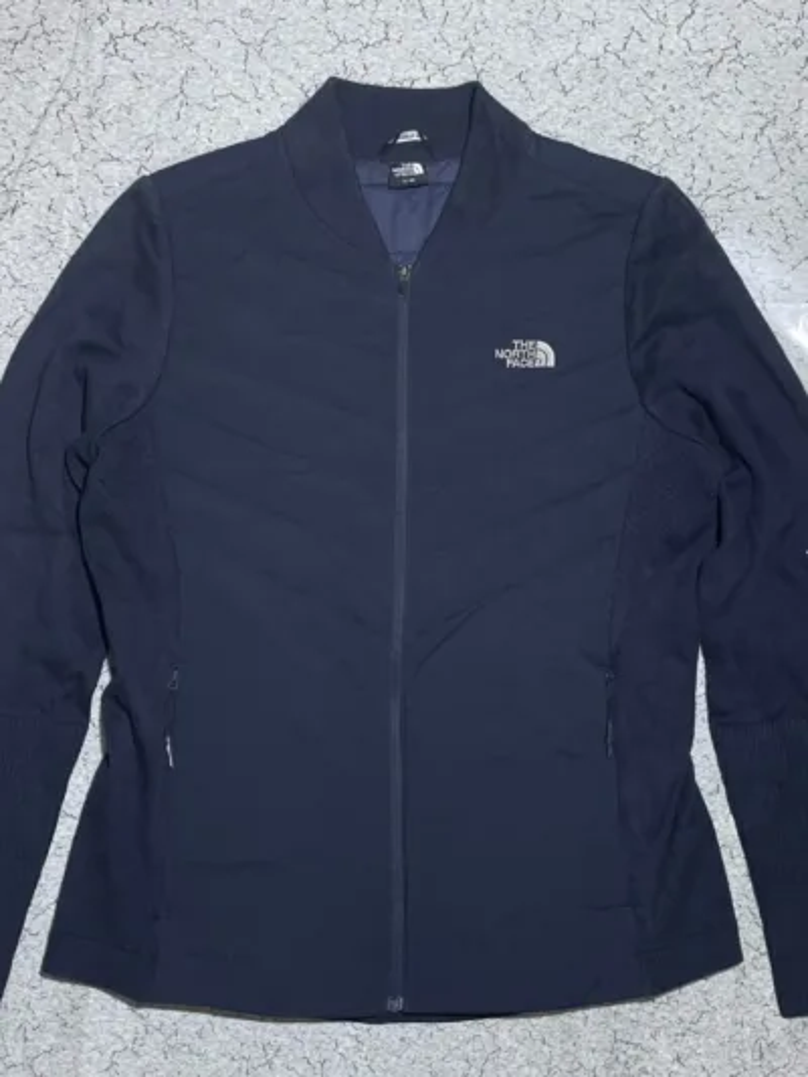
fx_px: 809
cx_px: 404
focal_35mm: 26
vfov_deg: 67.3
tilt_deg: -70.6
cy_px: 538
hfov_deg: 53.1
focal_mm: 4.2
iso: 125
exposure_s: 1/100
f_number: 1.6
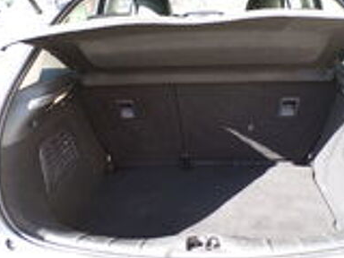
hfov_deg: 59.5
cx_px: 205
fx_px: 298
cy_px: 122
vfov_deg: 46.8
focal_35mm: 30
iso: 100
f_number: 3
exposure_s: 1/70
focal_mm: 4.3
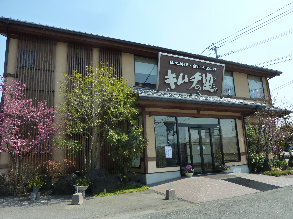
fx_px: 212
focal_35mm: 25
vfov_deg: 54.9
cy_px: 110
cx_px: 146
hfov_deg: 69.4
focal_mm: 4.1
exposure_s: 1/400
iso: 125
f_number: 4
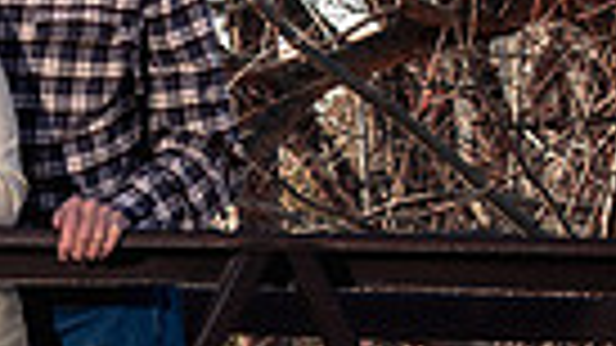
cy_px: 328
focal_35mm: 369
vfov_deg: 3.3
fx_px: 6026
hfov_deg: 5.8
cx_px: -164
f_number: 9
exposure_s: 1/250
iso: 200
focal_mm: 55
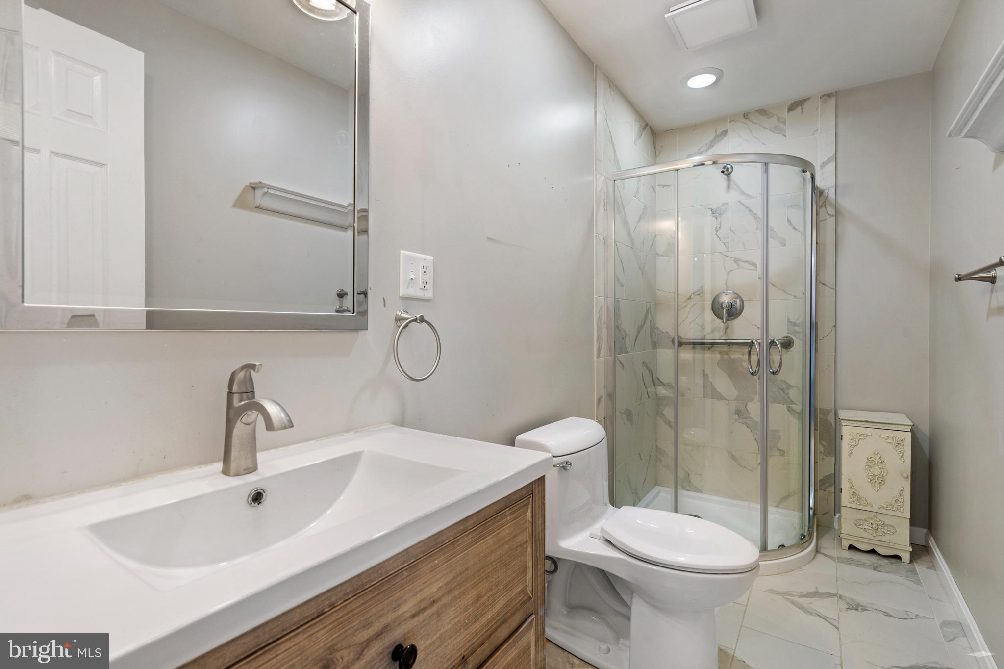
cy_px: 334
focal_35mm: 16
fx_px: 446
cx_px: 502
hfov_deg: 96.8
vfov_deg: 73.7
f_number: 8
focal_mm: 16
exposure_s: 1/6
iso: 640
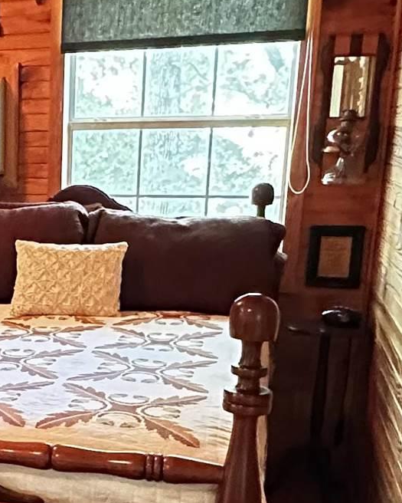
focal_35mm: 64
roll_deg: +1.2
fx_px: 952
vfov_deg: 29.1
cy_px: 383
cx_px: -100
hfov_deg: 21.8
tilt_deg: -15.0
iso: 1600
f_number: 2.2
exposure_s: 1/30
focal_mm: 2.22
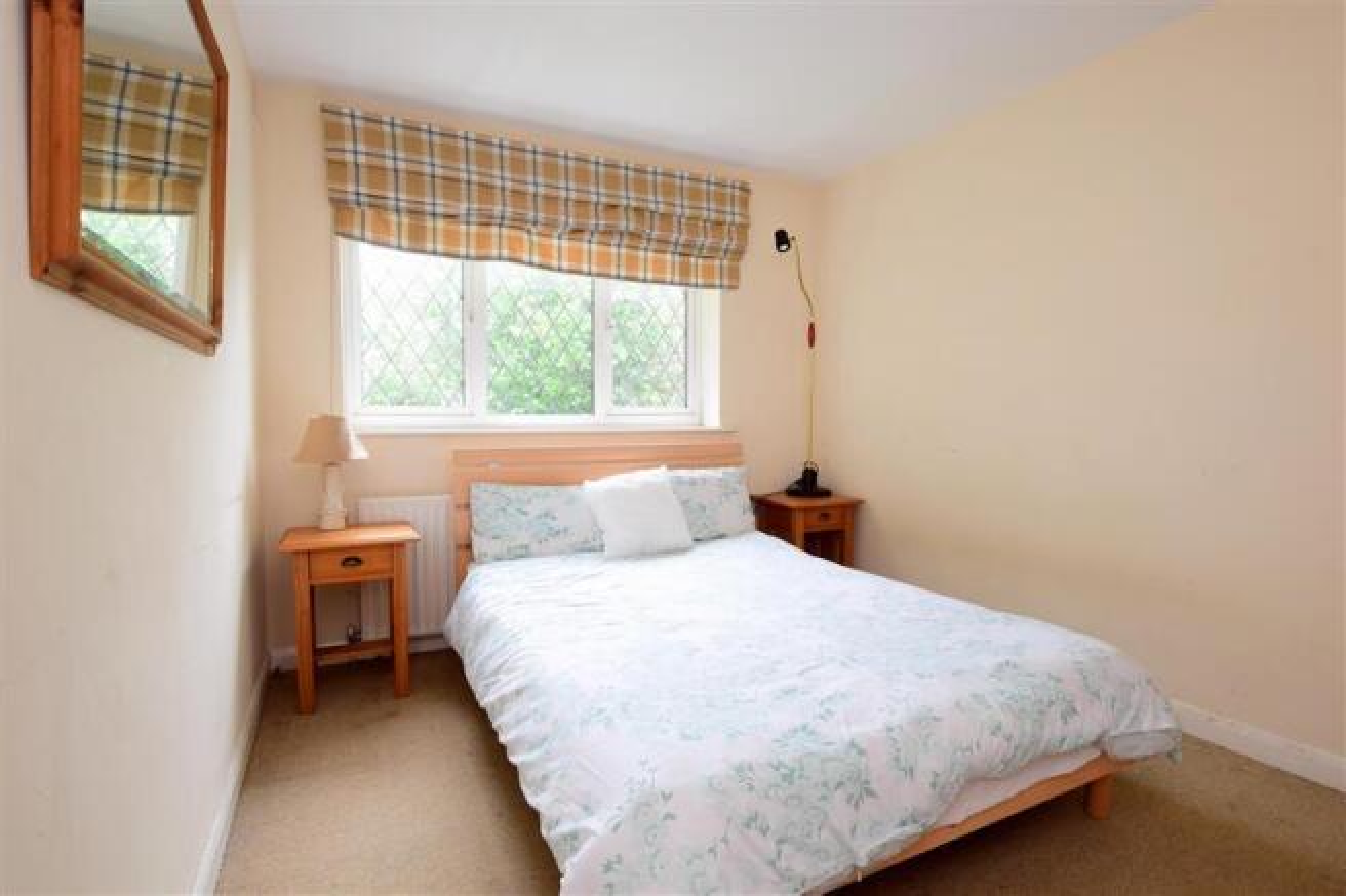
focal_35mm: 17
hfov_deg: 92.5
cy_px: 448
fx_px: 645
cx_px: 673
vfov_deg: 69.6
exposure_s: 1/5
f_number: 8
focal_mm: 11.5
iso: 400
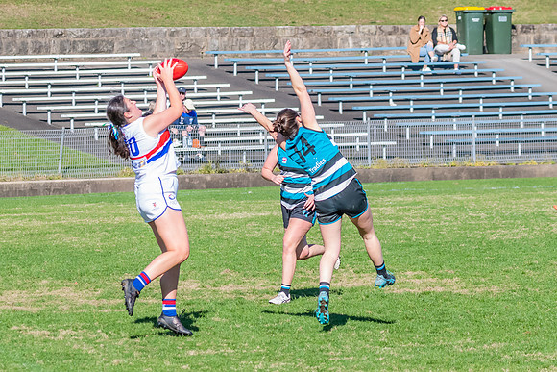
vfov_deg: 3.7
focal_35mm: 371
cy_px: 226
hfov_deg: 5.6
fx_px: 5743
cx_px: 244
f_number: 8
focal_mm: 160
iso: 800
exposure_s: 1/1600
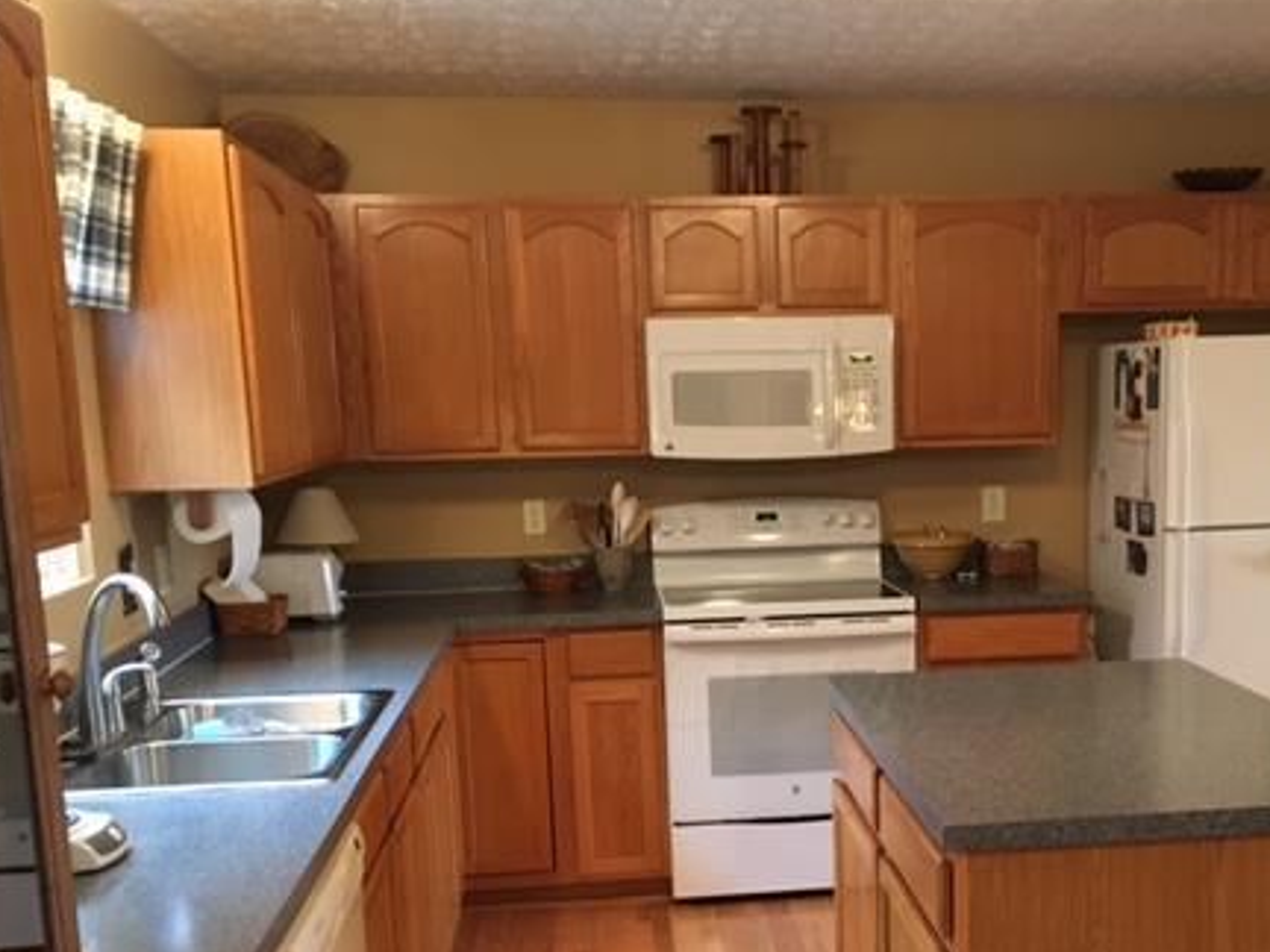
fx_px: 1578
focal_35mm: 43
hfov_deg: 43.3
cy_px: 685
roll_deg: +0.9
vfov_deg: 33.1
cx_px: 829
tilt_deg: -9.5
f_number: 2.2
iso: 200
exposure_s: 1/15
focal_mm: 4.15
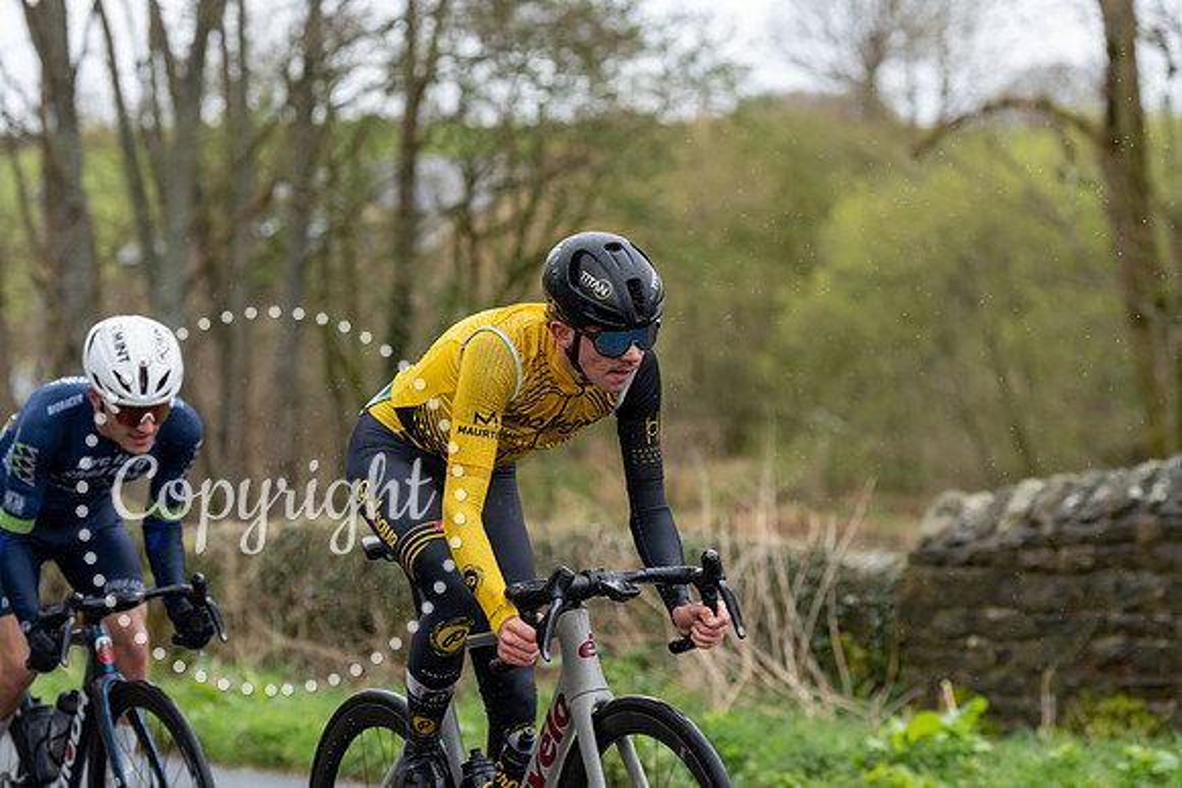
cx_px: 591
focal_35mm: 115
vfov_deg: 11.9
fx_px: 3777
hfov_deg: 17.8
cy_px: 394
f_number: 4
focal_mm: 115
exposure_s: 1/1000
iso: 1600
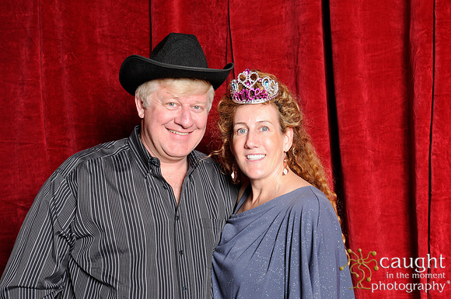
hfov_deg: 37.9
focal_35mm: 52
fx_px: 657
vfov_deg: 25.7
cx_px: 226
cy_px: 150
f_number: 8
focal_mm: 35
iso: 400
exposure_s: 1/60
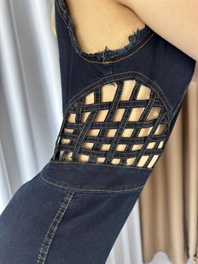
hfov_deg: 56.8
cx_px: 99
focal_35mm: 24
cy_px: 132
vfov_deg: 71.6
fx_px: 183
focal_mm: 6.76
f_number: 1.78
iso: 200
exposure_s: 1/121
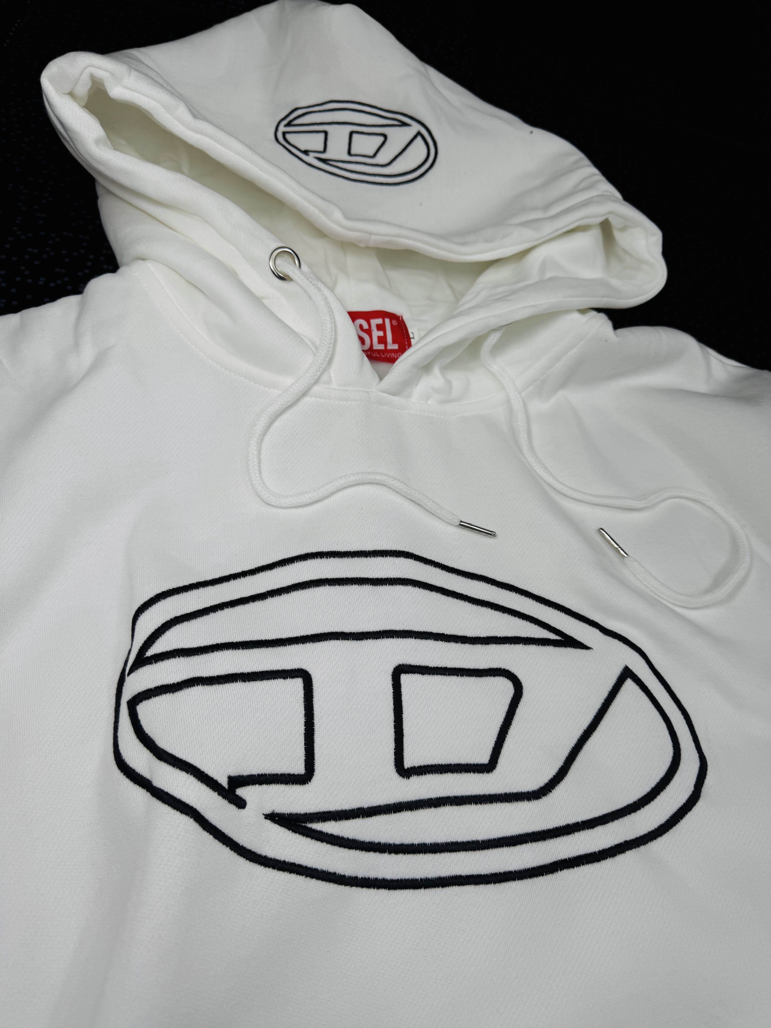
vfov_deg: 71.6
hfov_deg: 56.8
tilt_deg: -56.7
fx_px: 713
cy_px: 514
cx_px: 386
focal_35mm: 24
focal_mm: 6.76
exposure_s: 1/197
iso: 64
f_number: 1.78
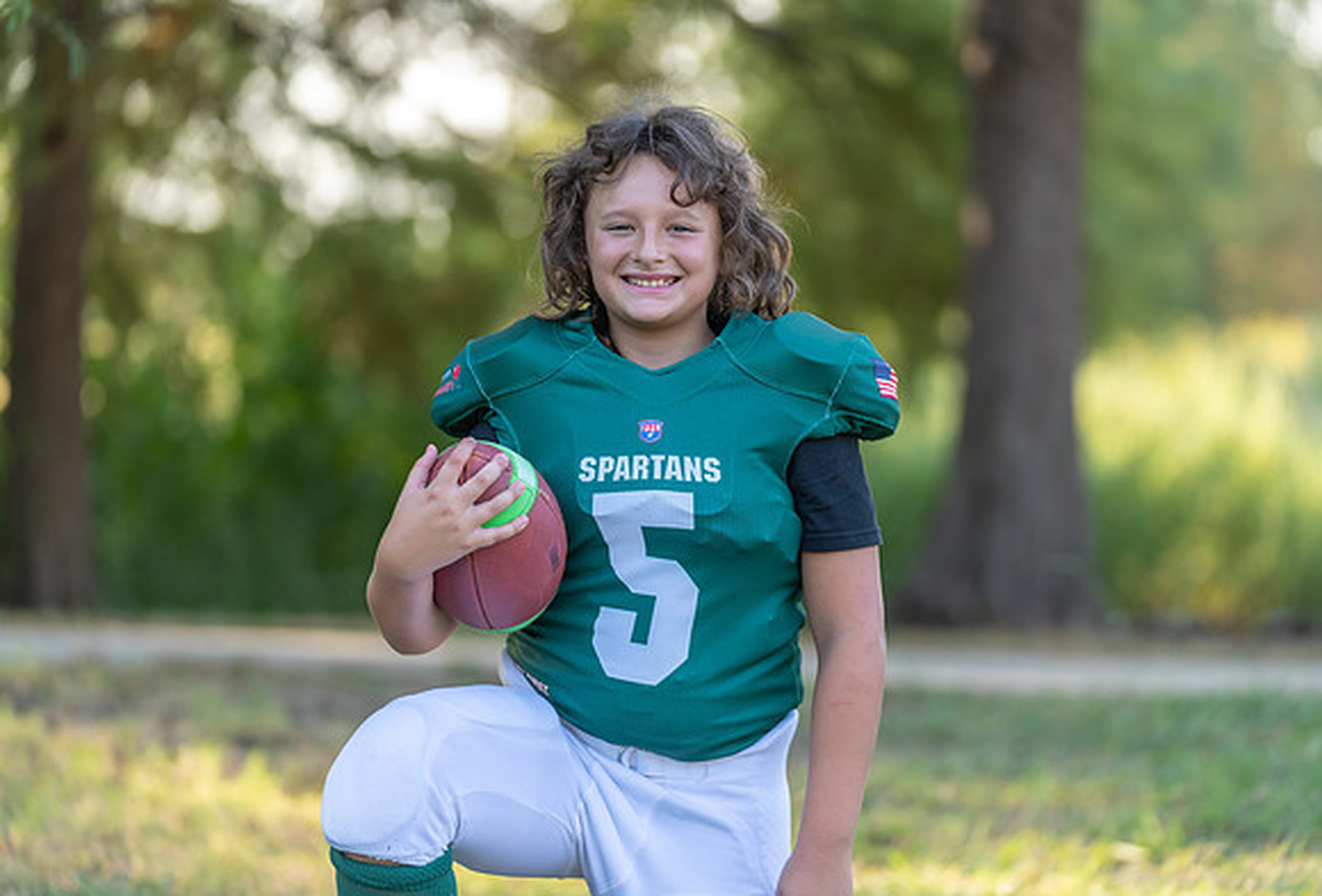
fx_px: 5420
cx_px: 693
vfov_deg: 9.4
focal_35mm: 147
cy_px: 414
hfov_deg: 13.9
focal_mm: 135
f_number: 2.8
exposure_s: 1/320
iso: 160
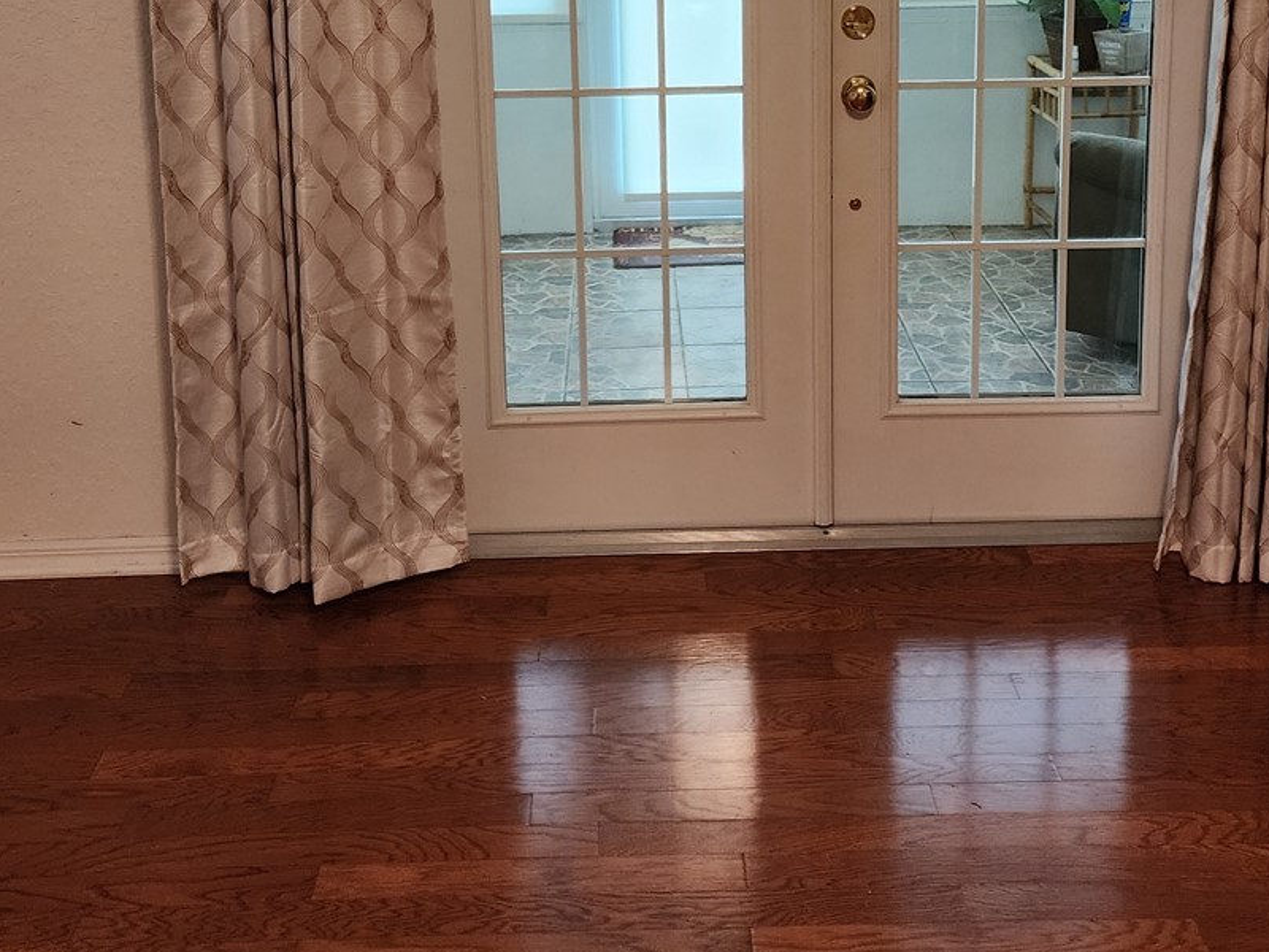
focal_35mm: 46
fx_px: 1686
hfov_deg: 41.2
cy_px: 113
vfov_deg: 30.3
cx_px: 682
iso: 500
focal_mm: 6.4
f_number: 1.8
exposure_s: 1/120
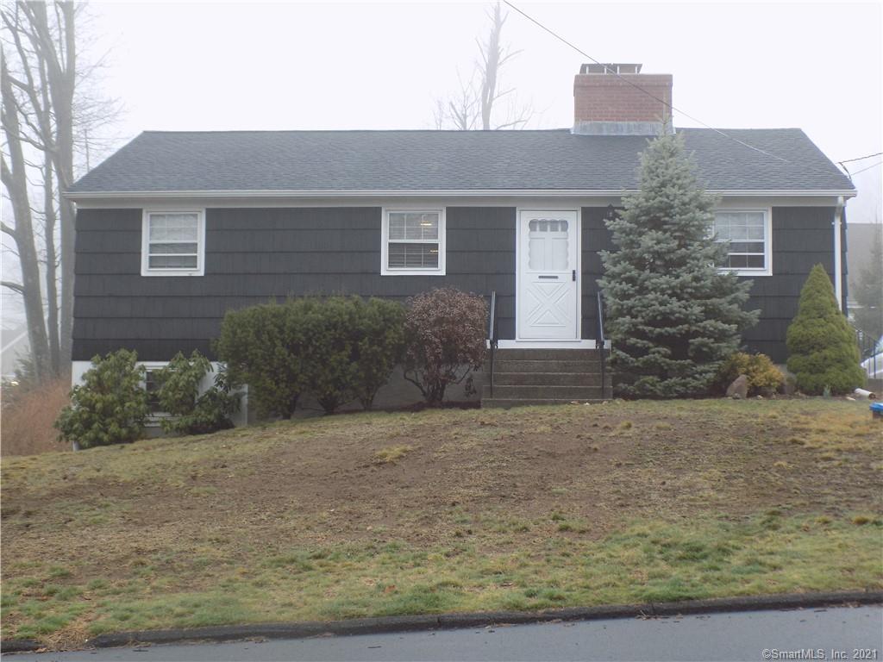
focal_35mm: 52
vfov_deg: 28.0
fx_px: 1326
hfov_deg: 36.8
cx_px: 442
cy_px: 331
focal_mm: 9.3
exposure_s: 1/30
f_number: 3.9
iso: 125
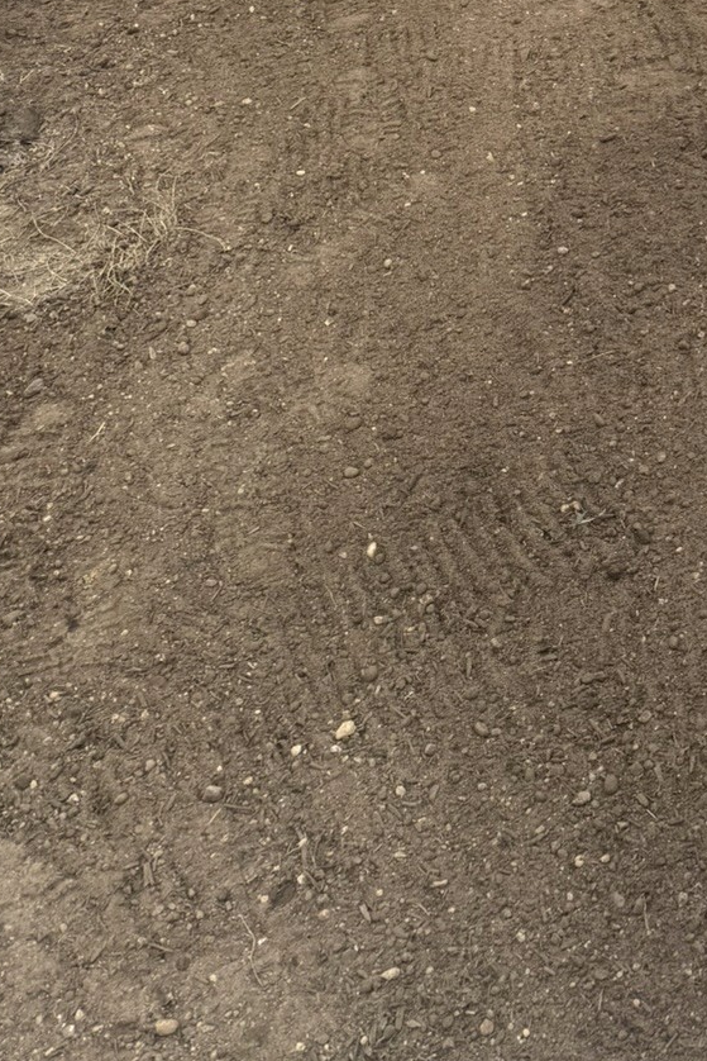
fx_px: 1796
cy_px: -92
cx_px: 935
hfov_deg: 20.3
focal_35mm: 61
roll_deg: +1.1
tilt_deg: -28.7
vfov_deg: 29.7
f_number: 1.78
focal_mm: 6.76
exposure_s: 1/1395
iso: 80
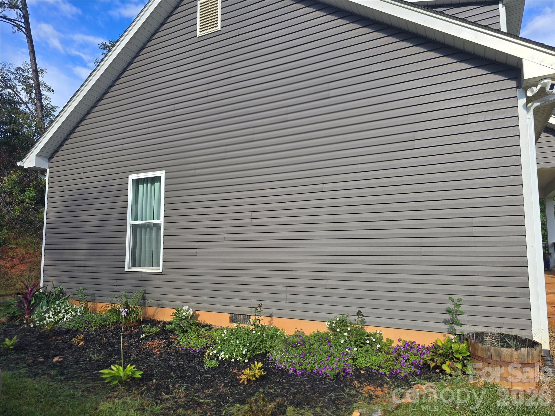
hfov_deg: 73.9
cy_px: 208
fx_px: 369
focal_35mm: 23
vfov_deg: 58.9
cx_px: 278
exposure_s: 1/719
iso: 25
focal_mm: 6.3
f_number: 1.7
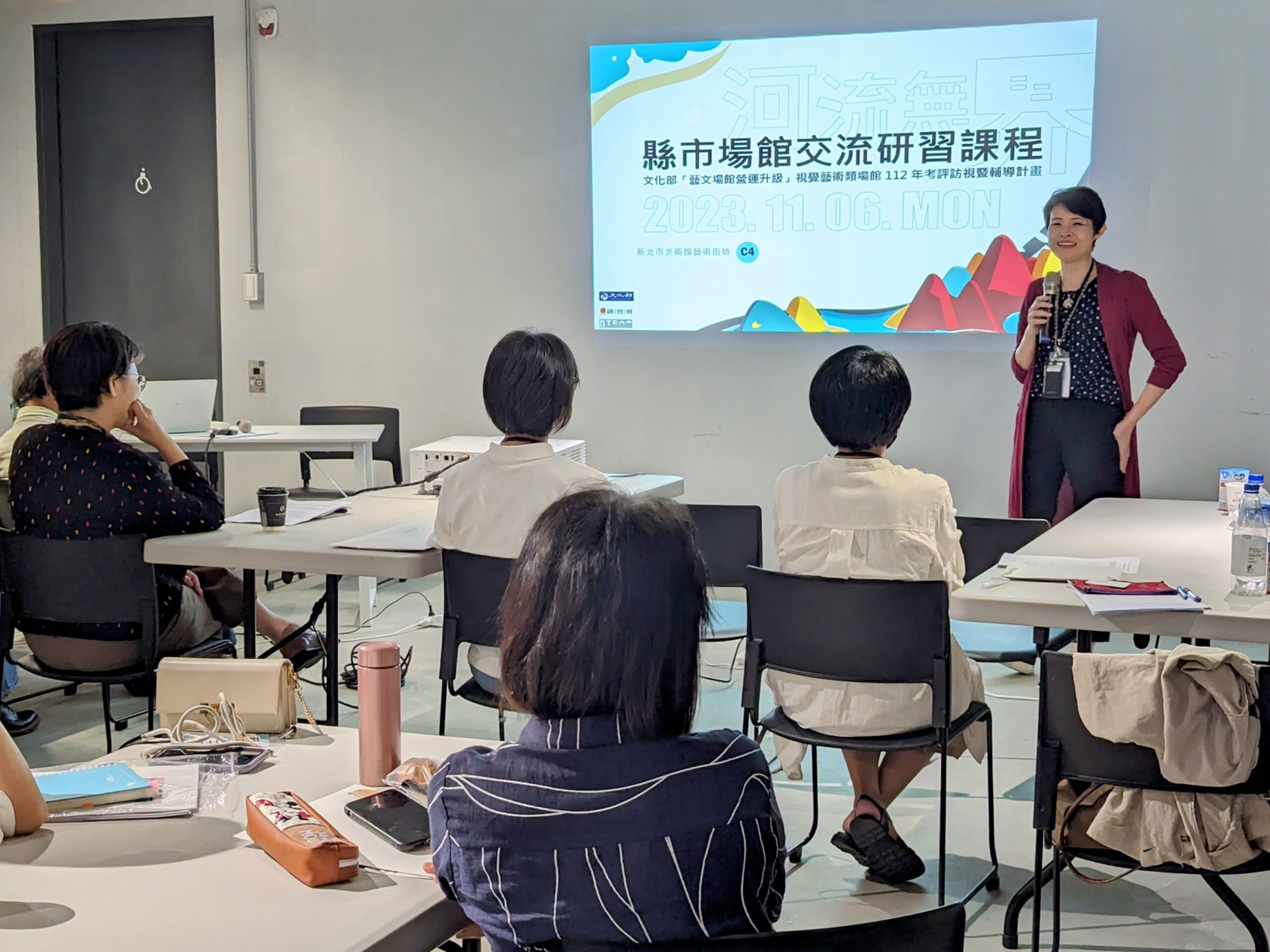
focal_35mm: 48
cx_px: 635
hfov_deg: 39.7
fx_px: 1761
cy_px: 476
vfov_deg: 30.3
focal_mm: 6.81
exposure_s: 1/90
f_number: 1.85
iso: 115
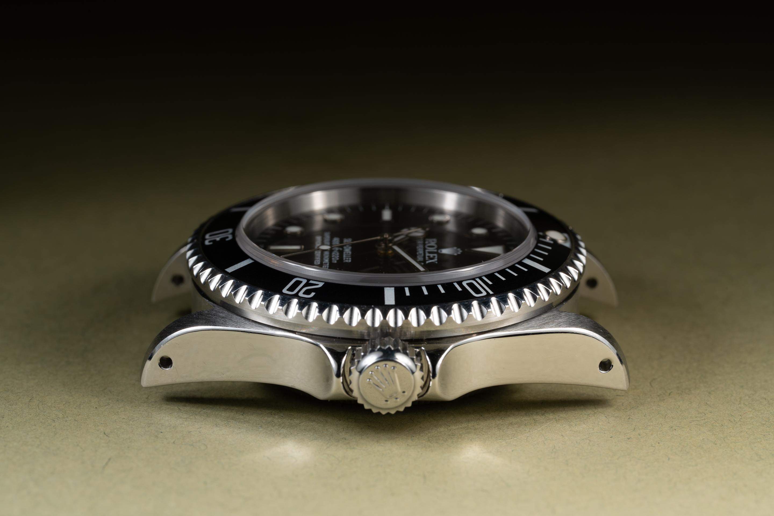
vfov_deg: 13.0
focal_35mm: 105
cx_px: 387
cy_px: 258
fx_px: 2257
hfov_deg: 19.5
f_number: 22
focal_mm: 105
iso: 64
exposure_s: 1/160
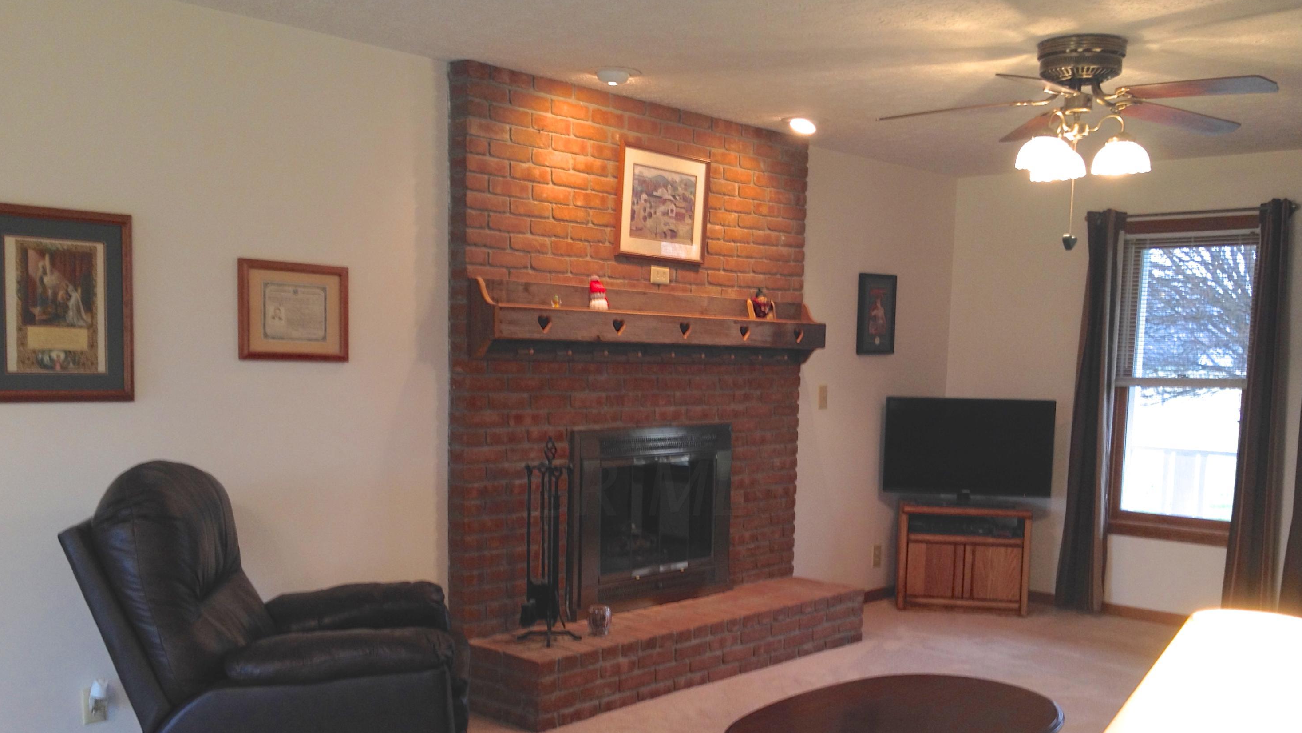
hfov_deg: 51.6
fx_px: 1346
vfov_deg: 30.2
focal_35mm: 39
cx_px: 657
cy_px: 488
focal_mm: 4.28
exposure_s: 1/20
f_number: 2.4
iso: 50
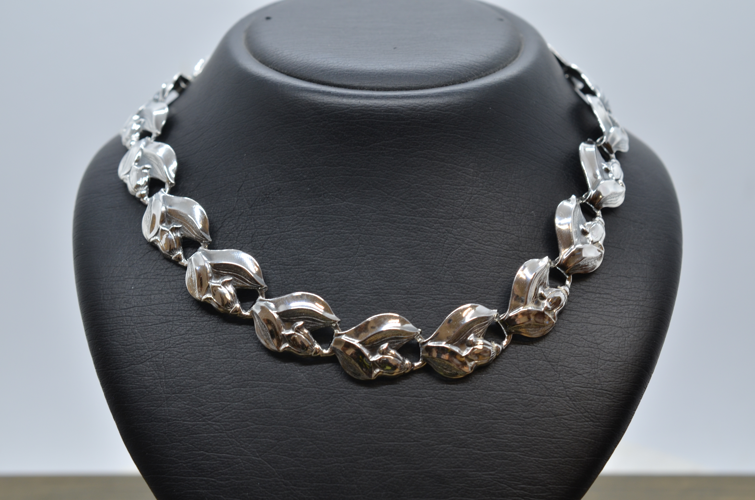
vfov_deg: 22.5
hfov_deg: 33.5
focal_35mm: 60
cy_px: 250
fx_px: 1256
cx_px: 378
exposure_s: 1/60
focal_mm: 40
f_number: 8
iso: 250
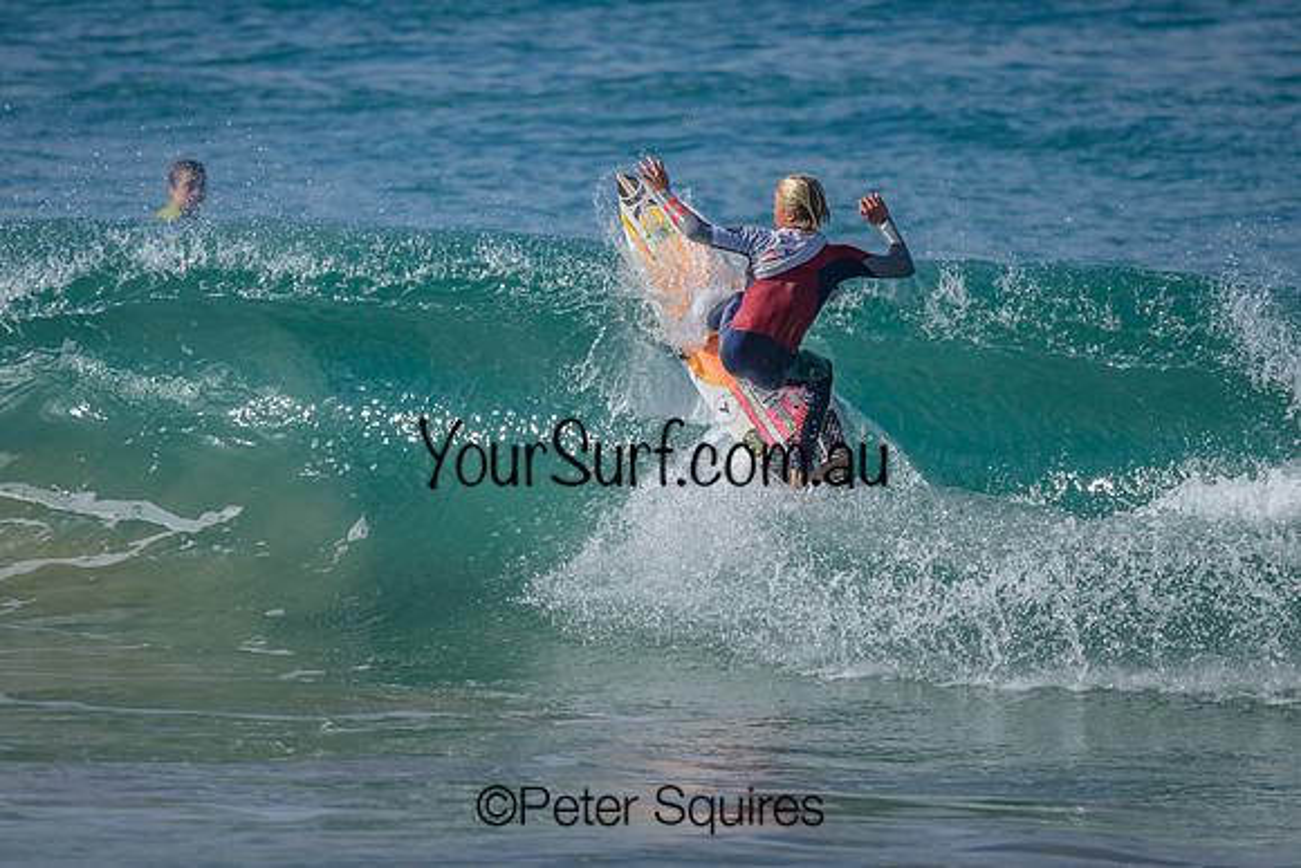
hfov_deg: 1.9
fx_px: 39712
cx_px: 675
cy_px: 397
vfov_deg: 1.3
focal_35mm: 1099
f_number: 6.3
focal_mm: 800
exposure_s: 1/2000
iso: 280
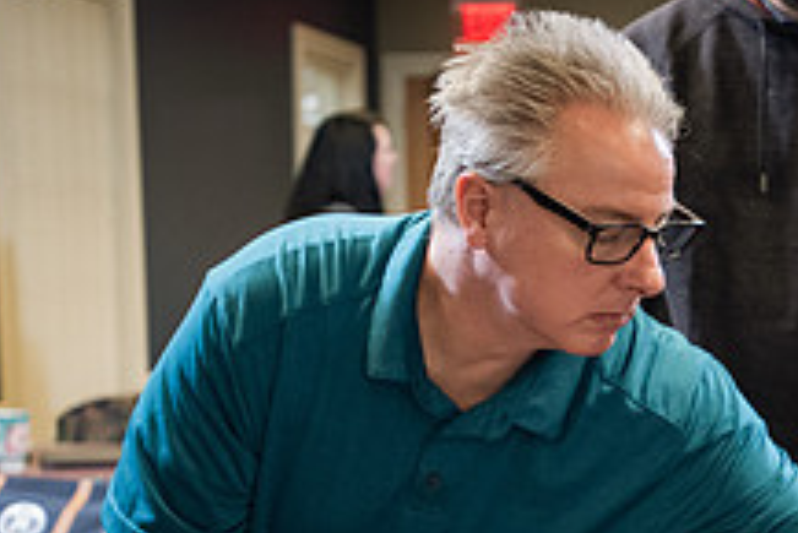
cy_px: 508
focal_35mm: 88
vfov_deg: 15.3
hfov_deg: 22.4
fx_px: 1952
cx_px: 749
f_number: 3.2
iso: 1600
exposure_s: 1/200
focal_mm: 32
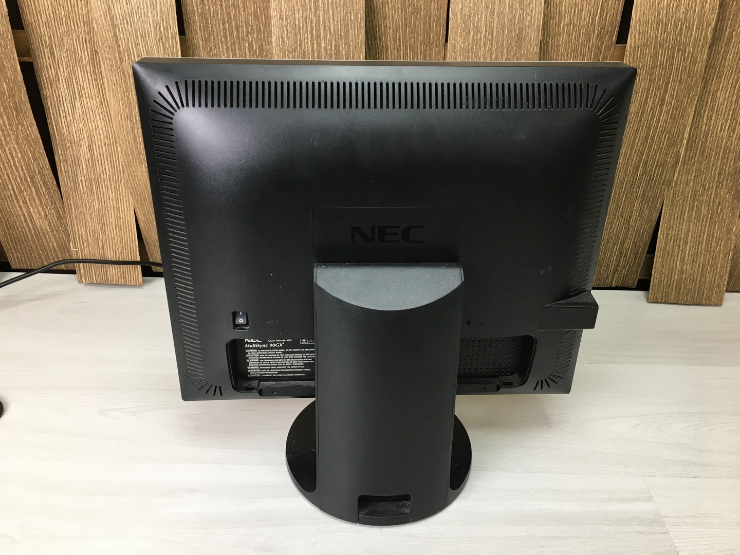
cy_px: 278
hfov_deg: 61.7
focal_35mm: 29
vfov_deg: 48.2
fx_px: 620
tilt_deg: -28.8
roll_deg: +0.6
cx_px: 370
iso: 40
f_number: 2.2
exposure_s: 1/33
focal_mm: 4.15
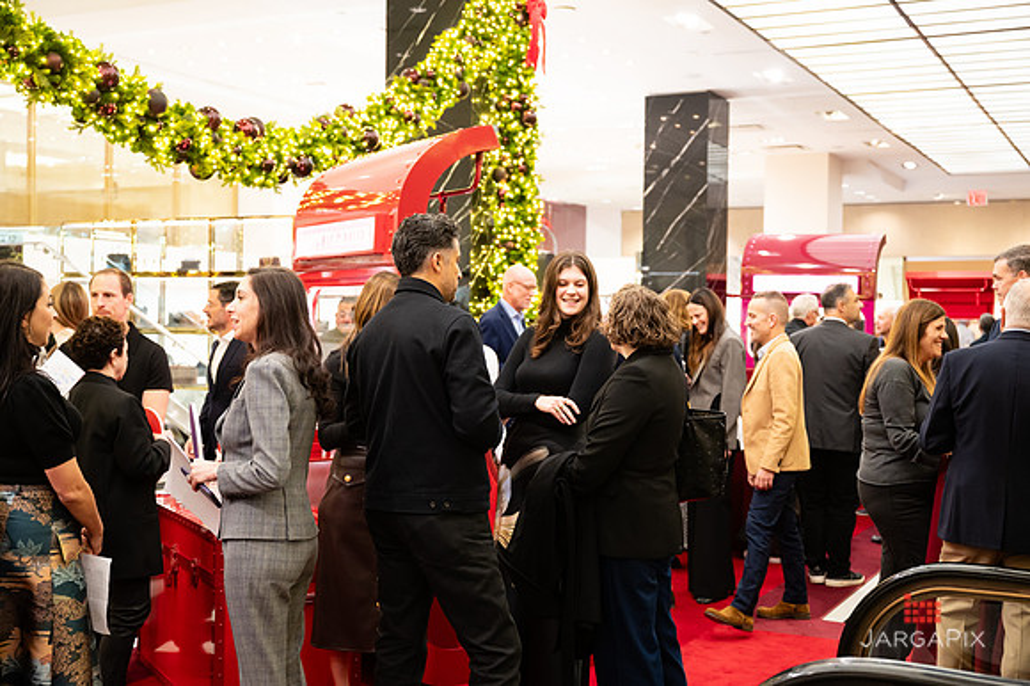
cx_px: 515
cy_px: 343
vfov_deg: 30.2
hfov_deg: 44.2
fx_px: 1269
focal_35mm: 44
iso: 1250
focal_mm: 44
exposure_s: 1/160
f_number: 3.2
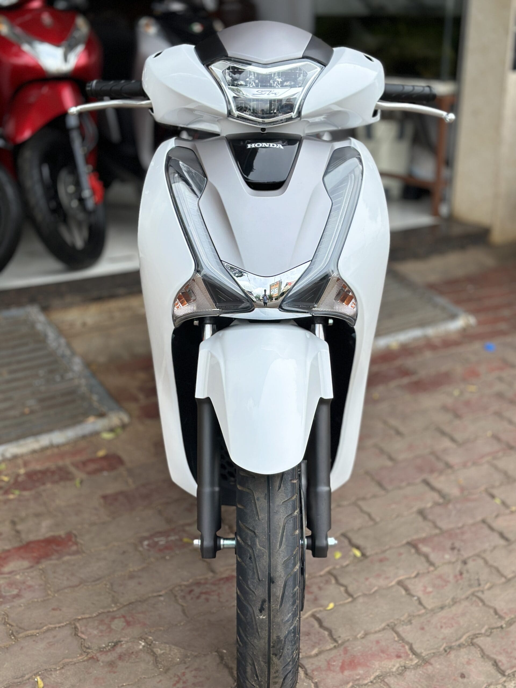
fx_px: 954
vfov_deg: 39.7
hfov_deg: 30.3
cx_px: 258
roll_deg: -1.7
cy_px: 344
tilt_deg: -18.3
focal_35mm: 48
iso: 80
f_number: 1.78
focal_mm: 6.86
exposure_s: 1/2410
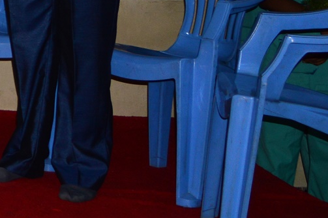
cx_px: -436
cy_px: -196
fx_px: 1438
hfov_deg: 11.1
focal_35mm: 158
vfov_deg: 8.3
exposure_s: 1/125
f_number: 4
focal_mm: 22
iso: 200
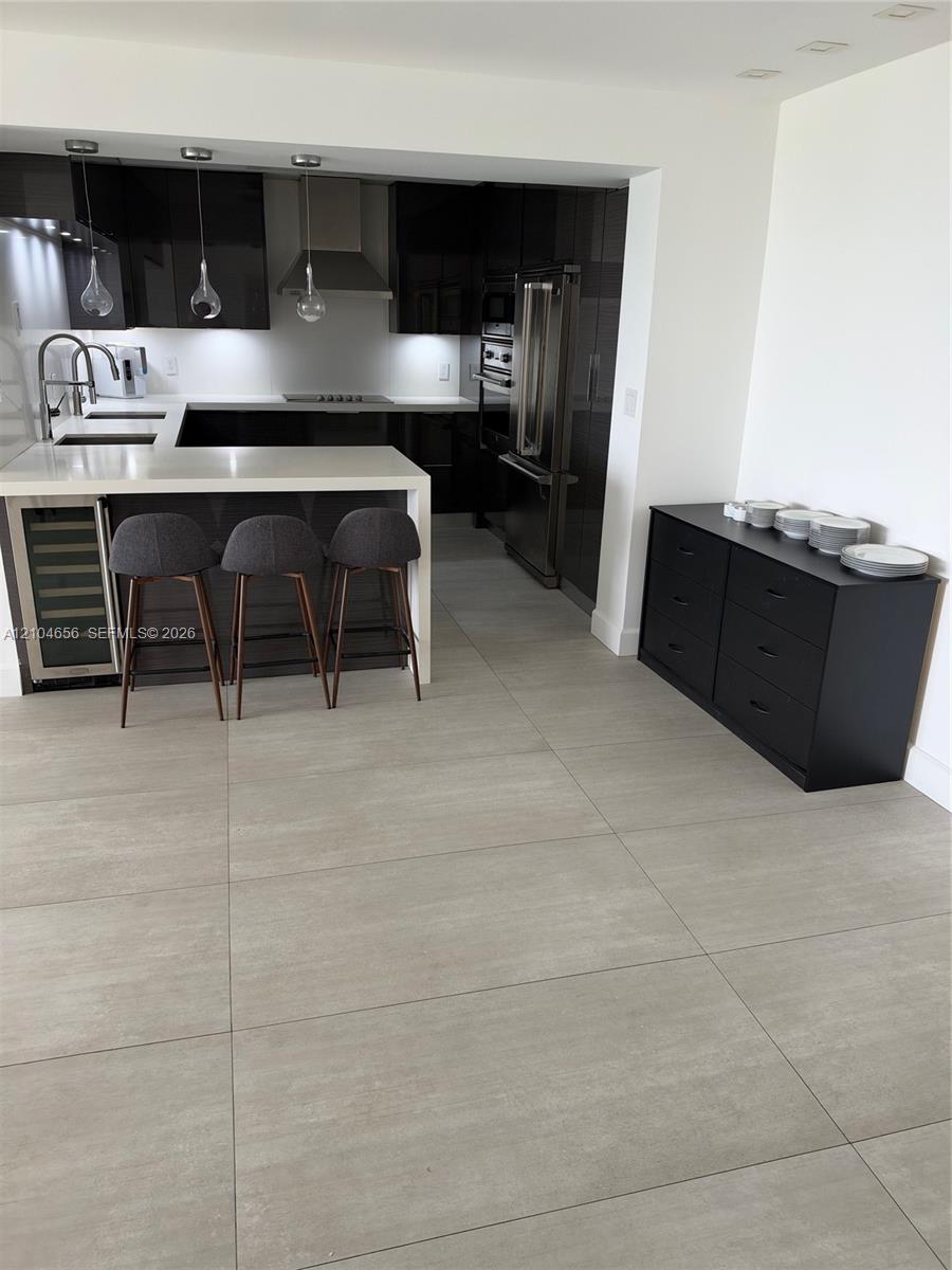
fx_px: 880
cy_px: 635
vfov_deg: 71.6
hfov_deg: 56.8
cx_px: 476
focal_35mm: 24
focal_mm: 6.93
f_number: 1.8
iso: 400
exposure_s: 1/121
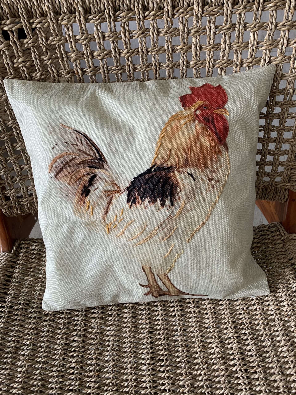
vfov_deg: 67.3
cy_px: 198
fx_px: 296
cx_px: 148
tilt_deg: -63.5
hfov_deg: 53.1
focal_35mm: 26
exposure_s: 1/105
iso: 100
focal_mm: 4.25
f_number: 1.8
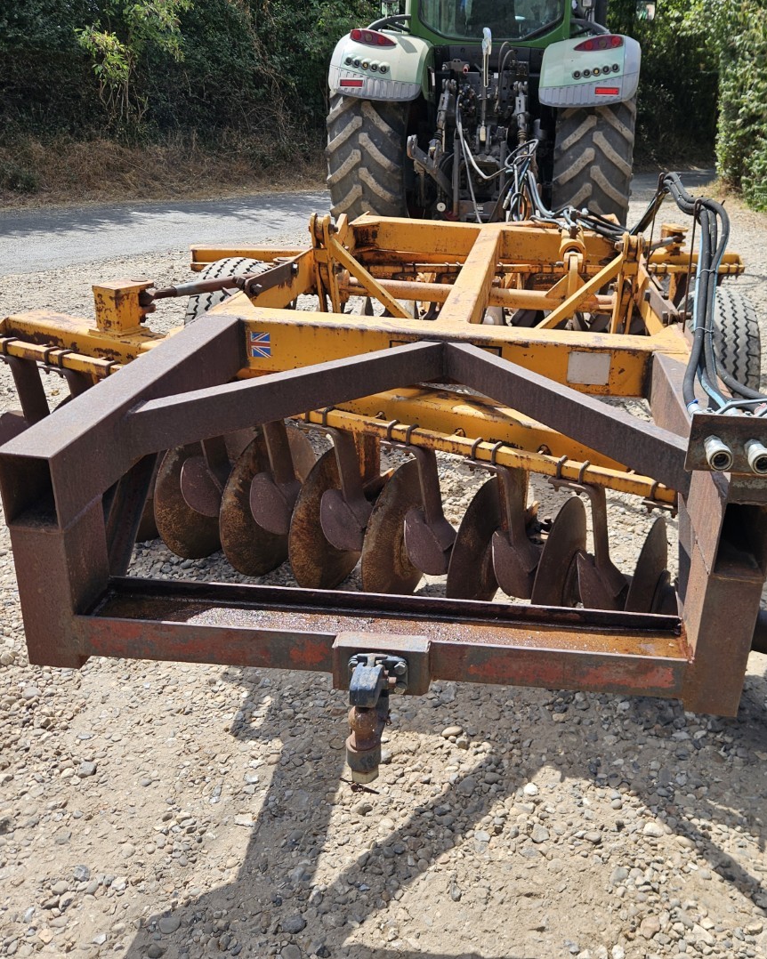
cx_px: 498
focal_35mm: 30
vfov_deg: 58.8
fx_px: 851
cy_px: 480
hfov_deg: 47.9
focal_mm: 5.4
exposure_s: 1/1027
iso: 25
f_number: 1.8
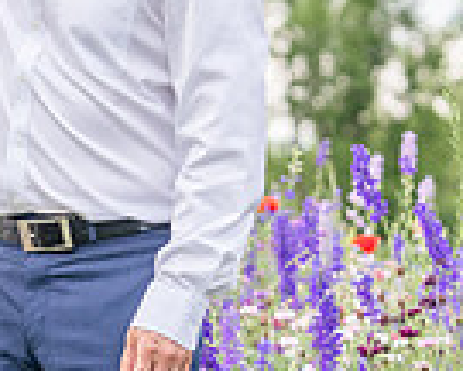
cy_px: 246
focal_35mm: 283
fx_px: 3878
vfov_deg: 5.5
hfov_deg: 6.8
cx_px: 51
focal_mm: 70
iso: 640
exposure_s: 1/1250
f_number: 3.2
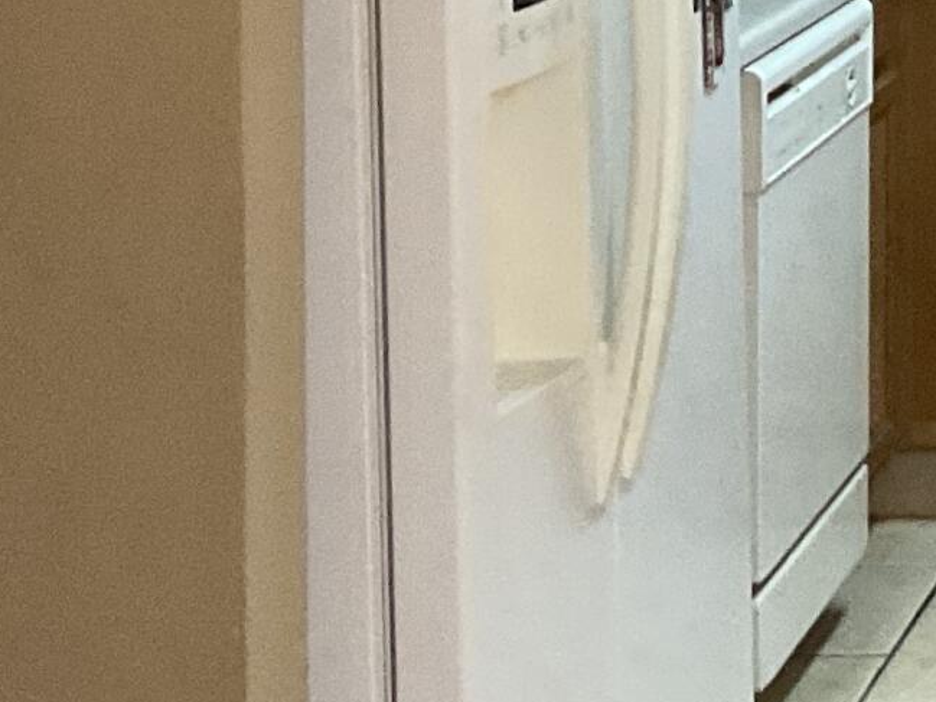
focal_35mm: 134
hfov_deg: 13.7
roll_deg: +0.2
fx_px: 3624
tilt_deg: -2.3
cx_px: 1461
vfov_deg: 10.6
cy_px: -457
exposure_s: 1/60
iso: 250
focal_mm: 3
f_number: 1.8
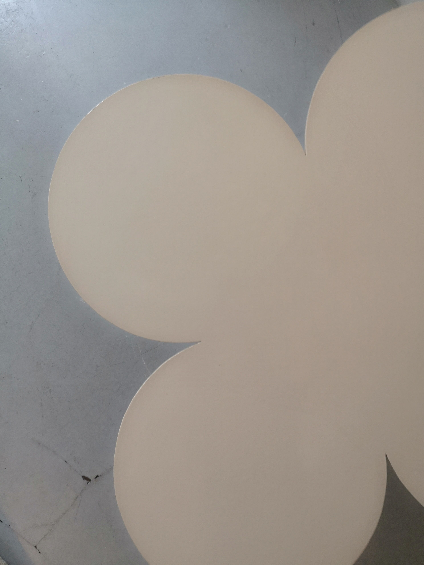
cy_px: 282
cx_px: 212
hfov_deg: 51.4
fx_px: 441
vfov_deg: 65.3
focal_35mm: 27
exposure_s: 1/33.3
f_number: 1.8
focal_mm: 3.95
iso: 200
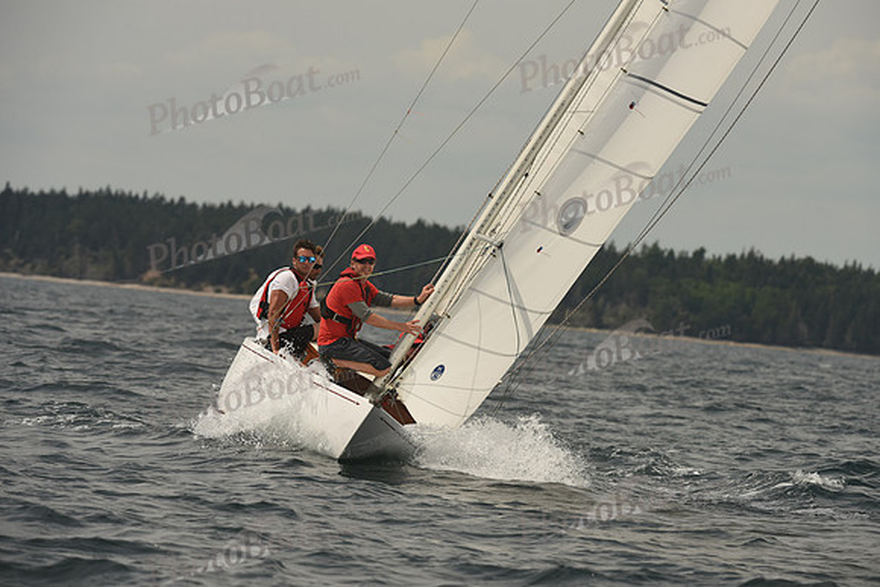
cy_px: 294
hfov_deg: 6.6
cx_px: 440
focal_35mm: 310
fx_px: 7579
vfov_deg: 4.4
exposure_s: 1/1000
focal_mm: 310
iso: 250
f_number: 8
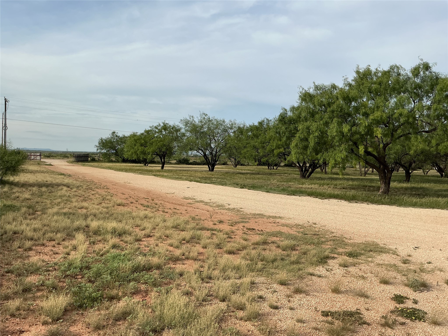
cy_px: 168
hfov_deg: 61.7
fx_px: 375
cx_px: 224
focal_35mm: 29
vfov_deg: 48.2
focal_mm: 3
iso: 25
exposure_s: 1/2320
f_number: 1.8
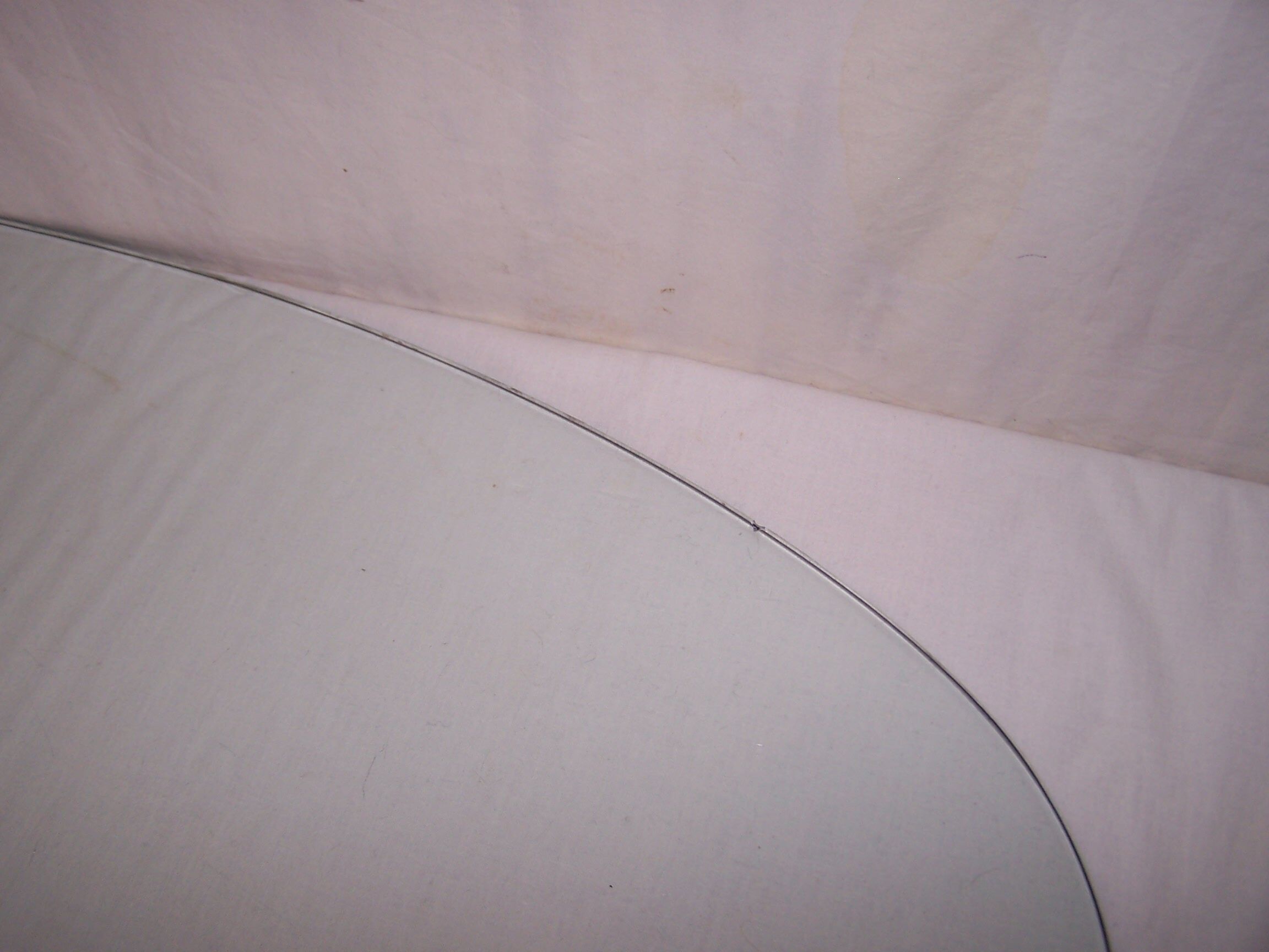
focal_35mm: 38
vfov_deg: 37.7
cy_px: 476
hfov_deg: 49.0
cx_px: 634
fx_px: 1393
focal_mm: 6.3
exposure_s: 1/60
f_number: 2.8
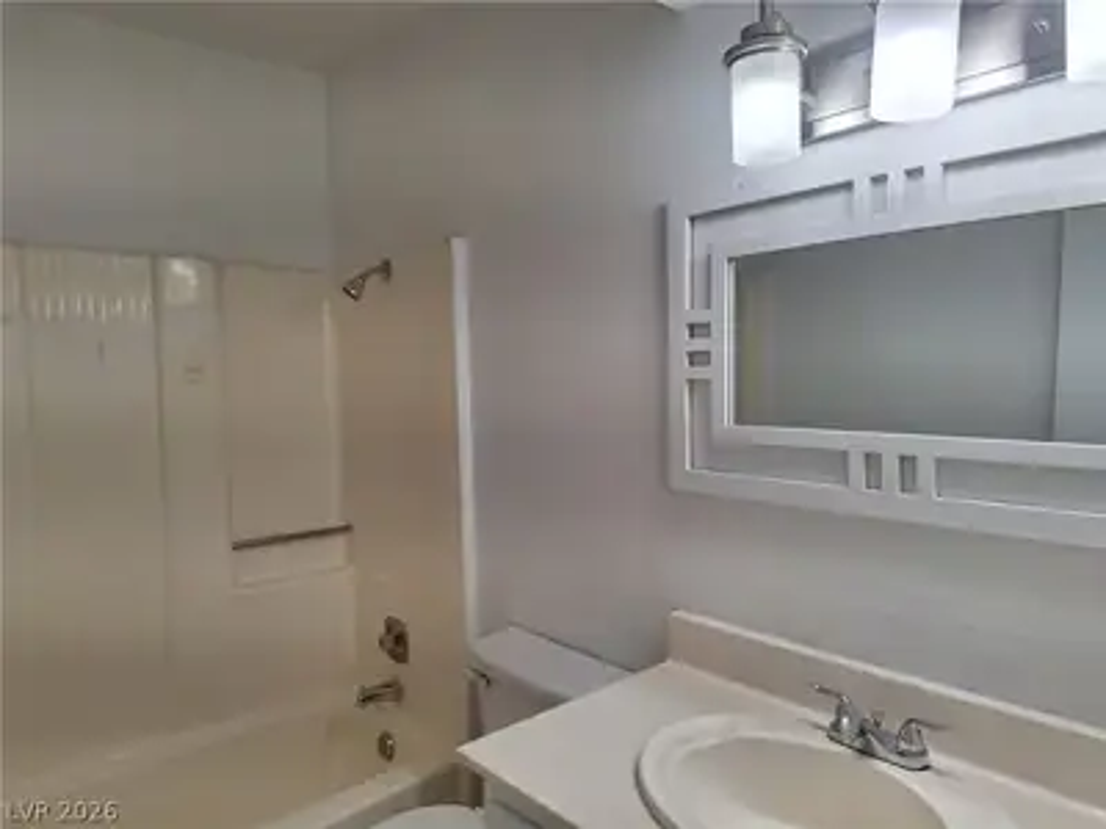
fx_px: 735
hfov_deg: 73.9
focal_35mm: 23
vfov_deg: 58.9
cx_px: 553
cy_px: 414
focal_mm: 5.54
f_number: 1.8
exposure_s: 1/216
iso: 40
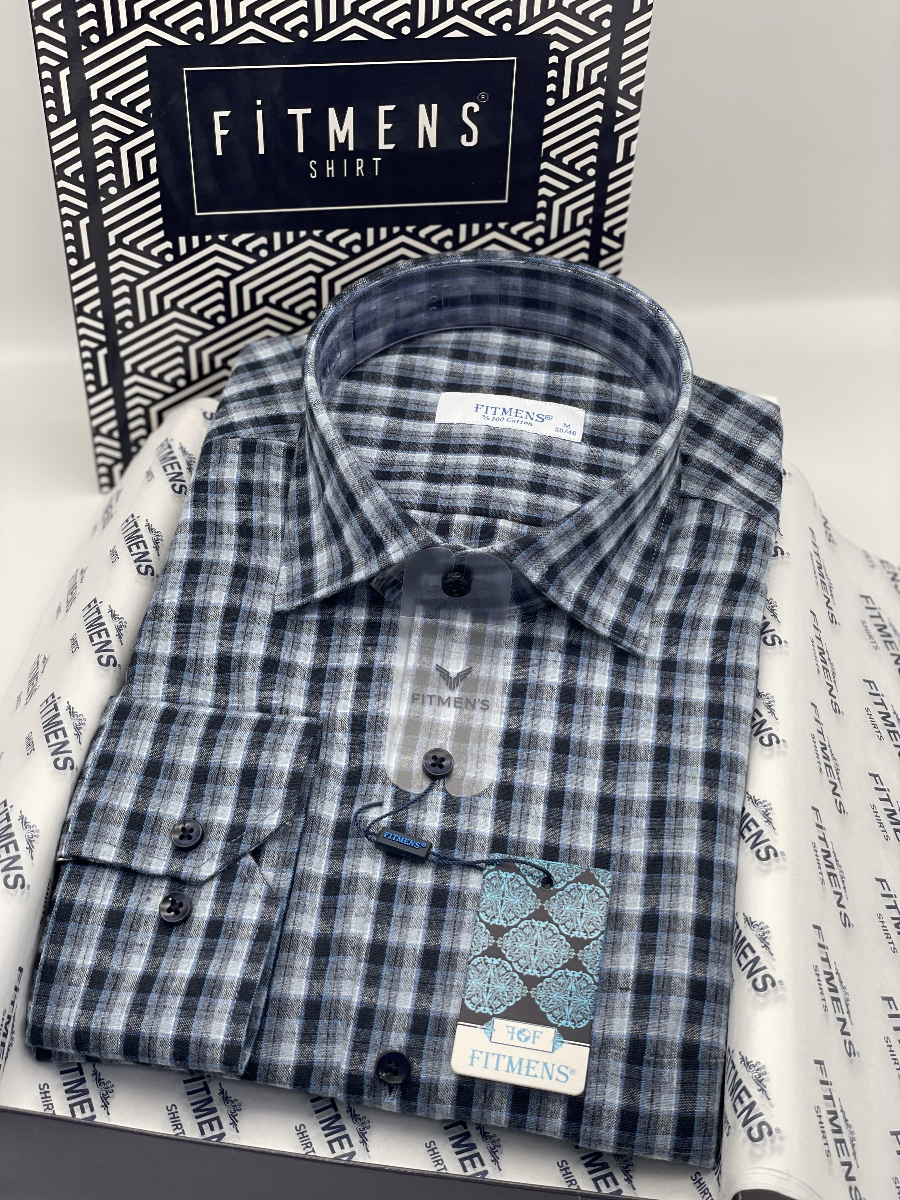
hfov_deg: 28.0
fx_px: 1803
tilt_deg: -41.9
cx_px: 450
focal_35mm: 52
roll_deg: -1.3
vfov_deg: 36.8
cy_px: 600
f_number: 2
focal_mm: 6
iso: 32
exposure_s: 1/100
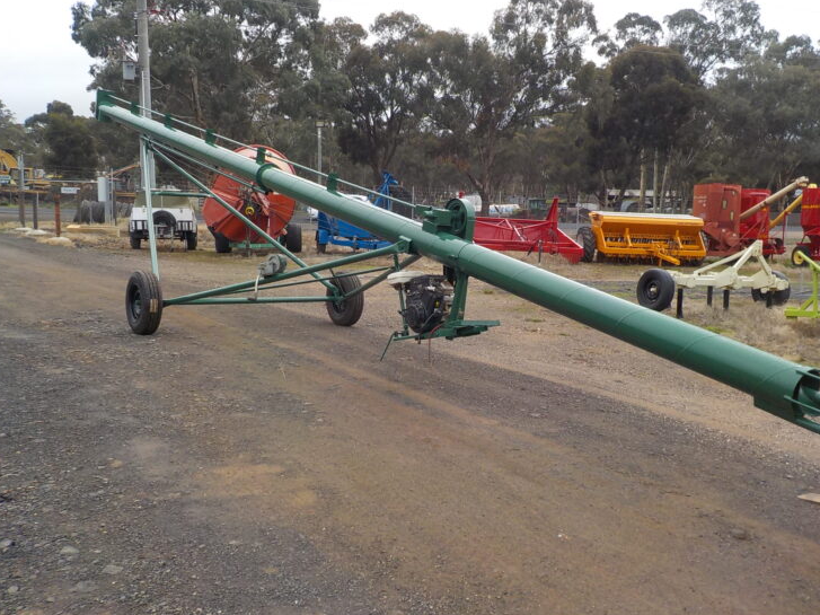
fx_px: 782
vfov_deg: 42.9
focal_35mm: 33
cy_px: 305
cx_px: 441
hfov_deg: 55.3
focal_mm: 4.1
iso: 125
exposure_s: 1/160
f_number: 3.3
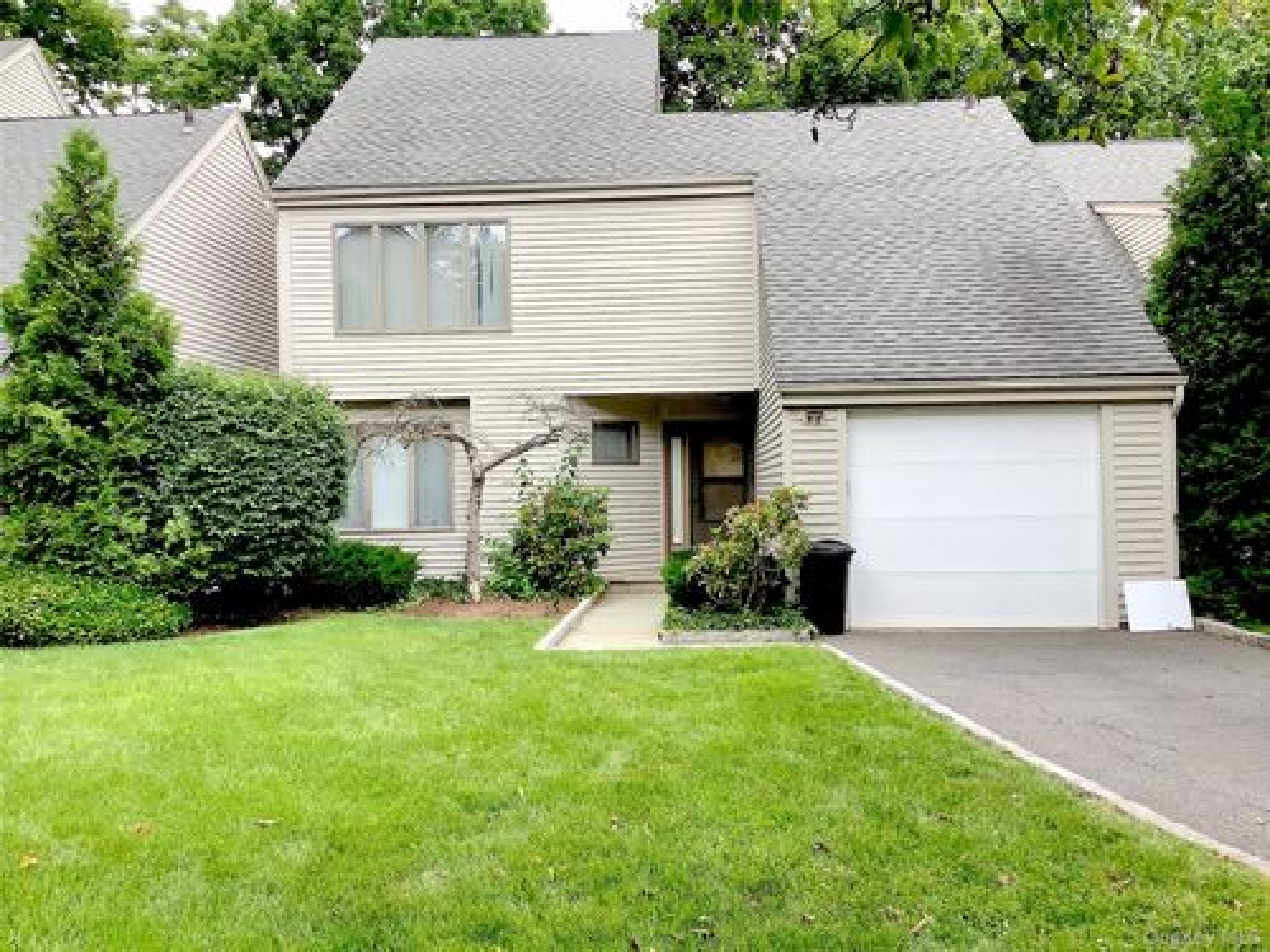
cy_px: 476
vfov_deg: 45.4
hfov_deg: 58.4
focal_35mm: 31
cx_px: 635
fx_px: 1137
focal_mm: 3.3
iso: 25
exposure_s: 1/263
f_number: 2.4
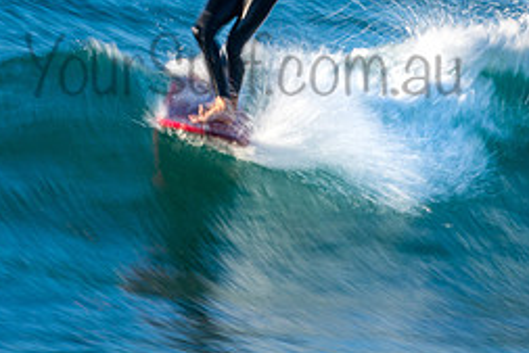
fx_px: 25229
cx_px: 240
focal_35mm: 1716
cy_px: 47
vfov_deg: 0.8
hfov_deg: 1.2
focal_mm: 500
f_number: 20
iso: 100
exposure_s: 1/20
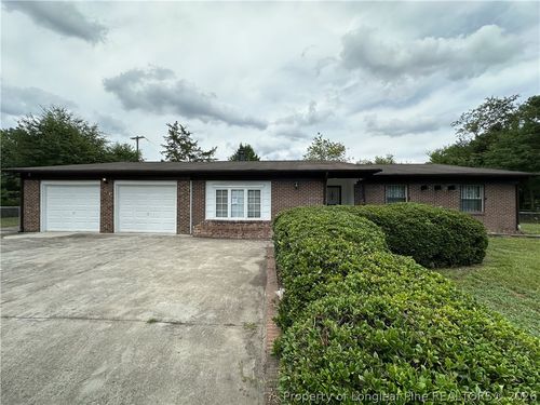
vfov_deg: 85.7
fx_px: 218
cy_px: 202
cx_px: 270
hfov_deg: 102.1
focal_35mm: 14
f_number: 2.2
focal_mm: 2.22
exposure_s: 1/1984
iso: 50
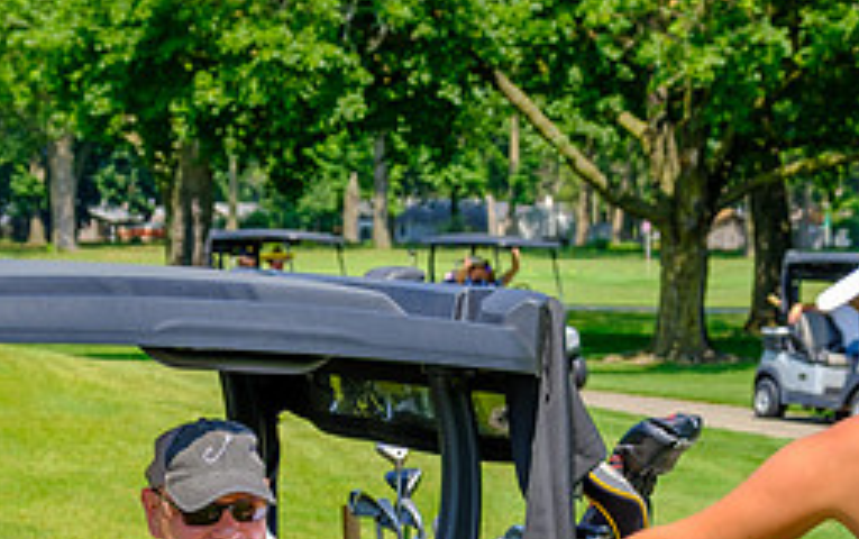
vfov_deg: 10.4
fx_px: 2930
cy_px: 595
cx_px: 485
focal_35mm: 125
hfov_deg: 16.7
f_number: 5
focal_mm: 35.8
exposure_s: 1/320
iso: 200
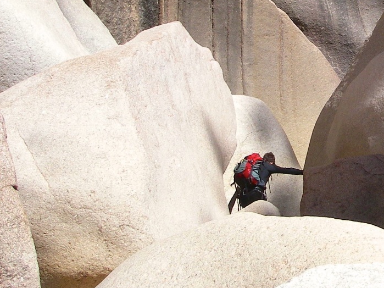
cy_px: 51
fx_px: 965
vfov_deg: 16.8
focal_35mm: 87
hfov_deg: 21.8
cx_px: 370
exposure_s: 1/250
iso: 64
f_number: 6.6
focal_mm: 6.3
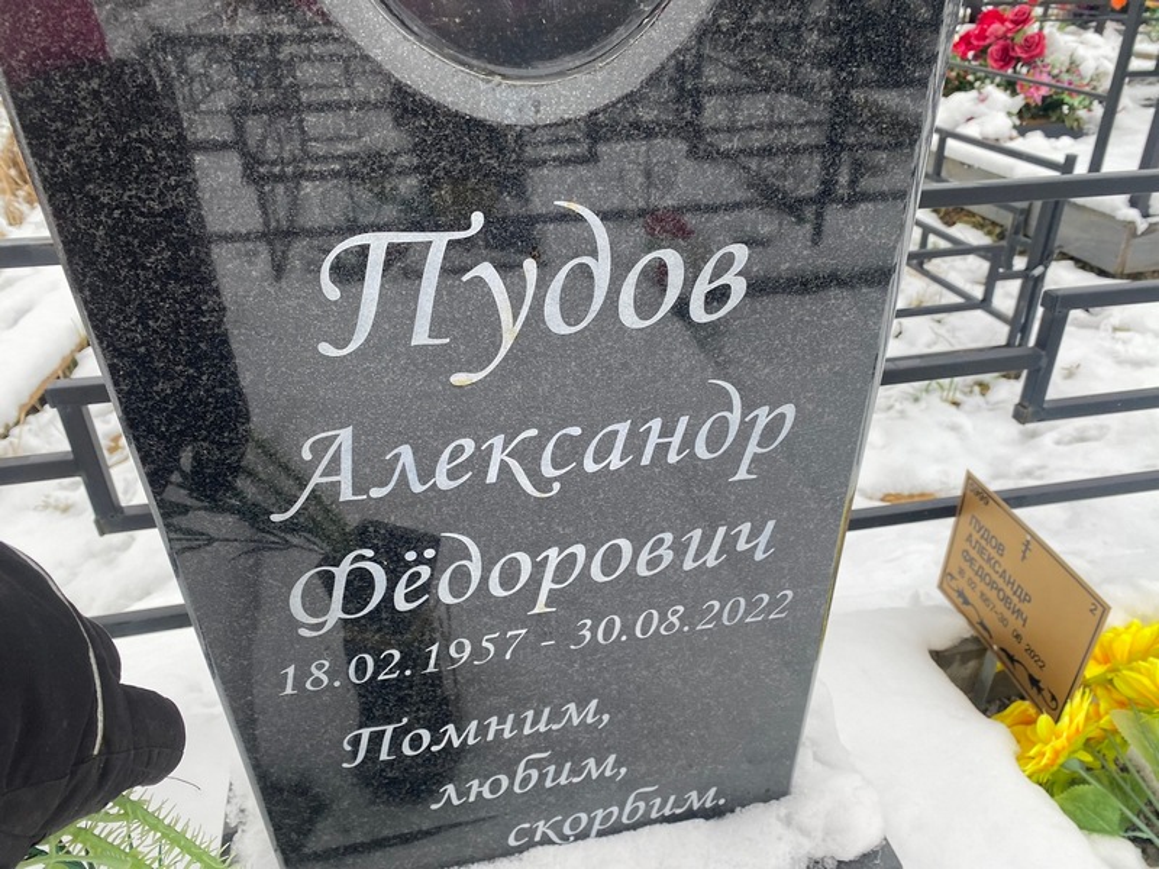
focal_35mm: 26
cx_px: 580
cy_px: 434
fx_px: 871
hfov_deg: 67.3
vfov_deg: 53.1
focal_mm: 4.25
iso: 64
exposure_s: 1/121
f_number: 1.8
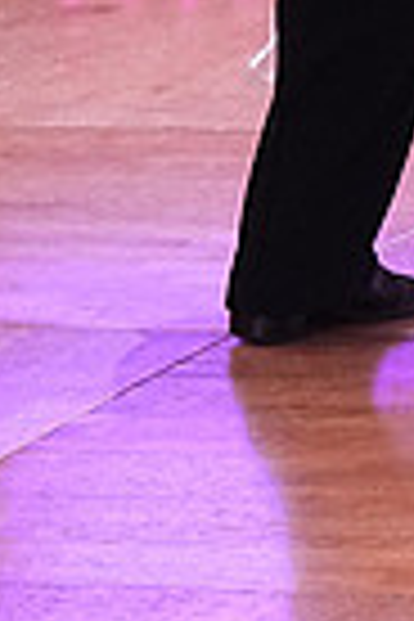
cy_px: -585
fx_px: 10280
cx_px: 493
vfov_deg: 3.4
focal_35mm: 596
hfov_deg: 2.3
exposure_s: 1/320
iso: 2500
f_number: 4.5
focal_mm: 95
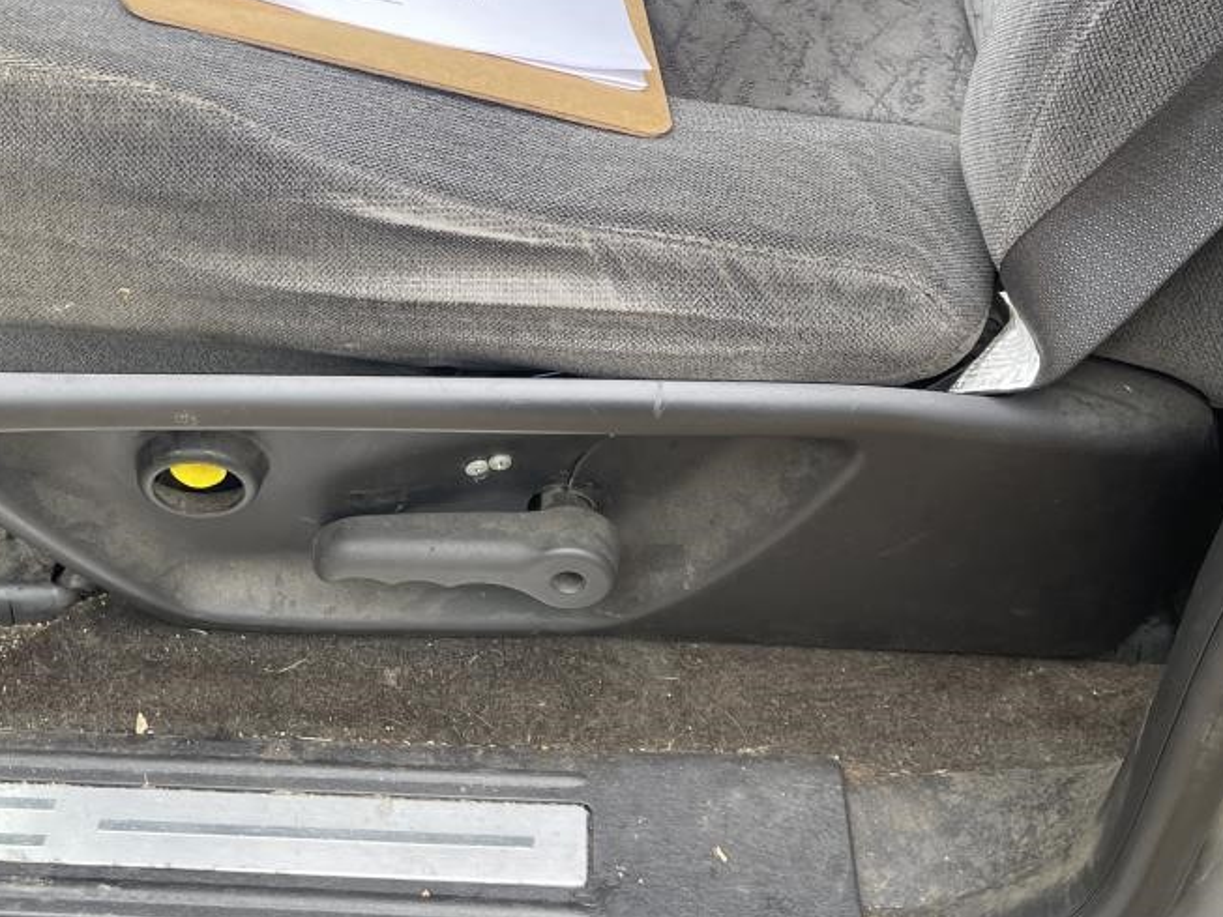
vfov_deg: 29.0
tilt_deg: -33.9
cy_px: 170
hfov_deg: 38.2
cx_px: 350
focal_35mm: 49
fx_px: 1732
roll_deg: +3.4
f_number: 1.6
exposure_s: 1/121
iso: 50
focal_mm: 5.1
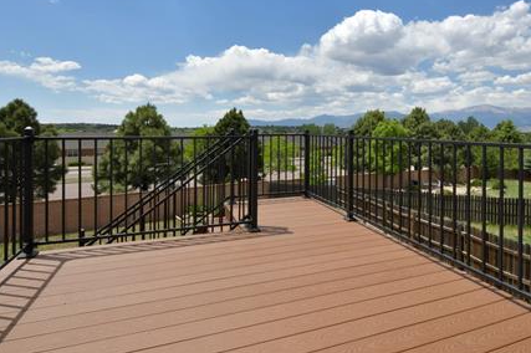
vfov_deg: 58.6
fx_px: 310
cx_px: 295
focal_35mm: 21
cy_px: 132
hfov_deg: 81.0
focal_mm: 14
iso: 400
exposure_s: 1/250
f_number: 18
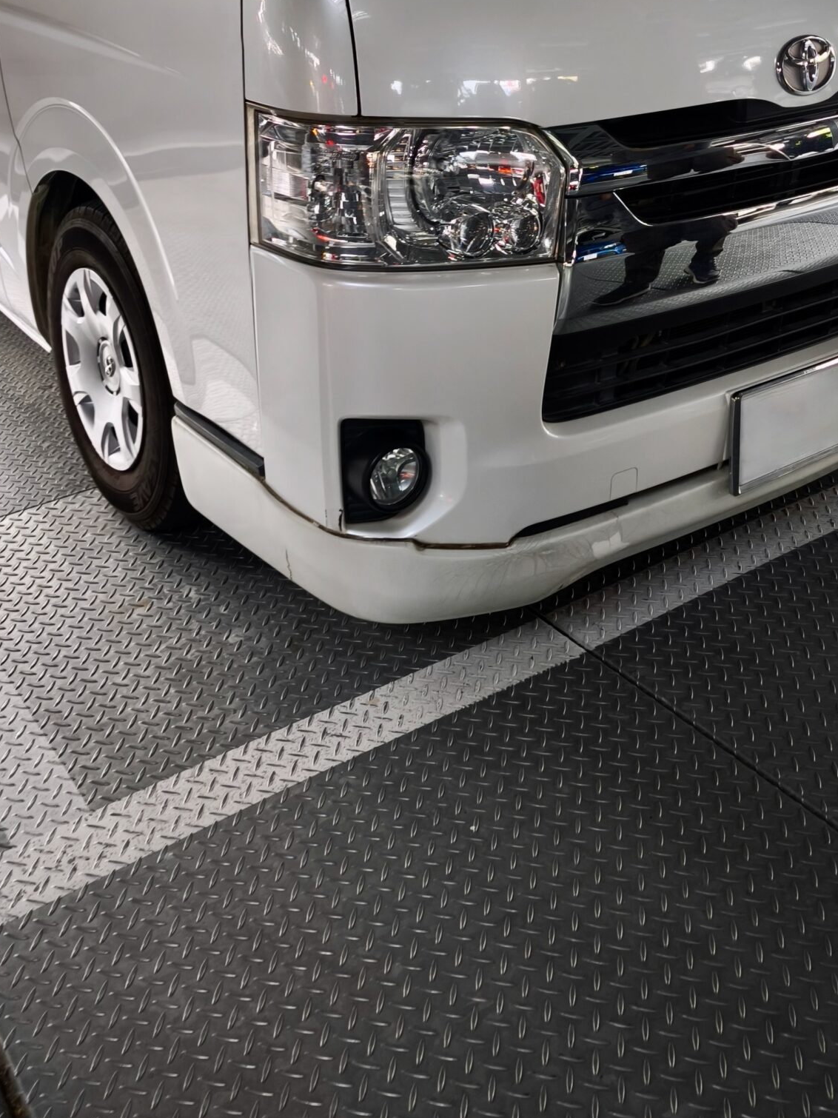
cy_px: 180
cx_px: 369
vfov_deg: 44.8
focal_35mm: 39
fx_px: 1259
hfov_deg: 36.8
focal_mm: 6.57
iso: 500
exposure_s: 1/50.1
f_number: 1.6
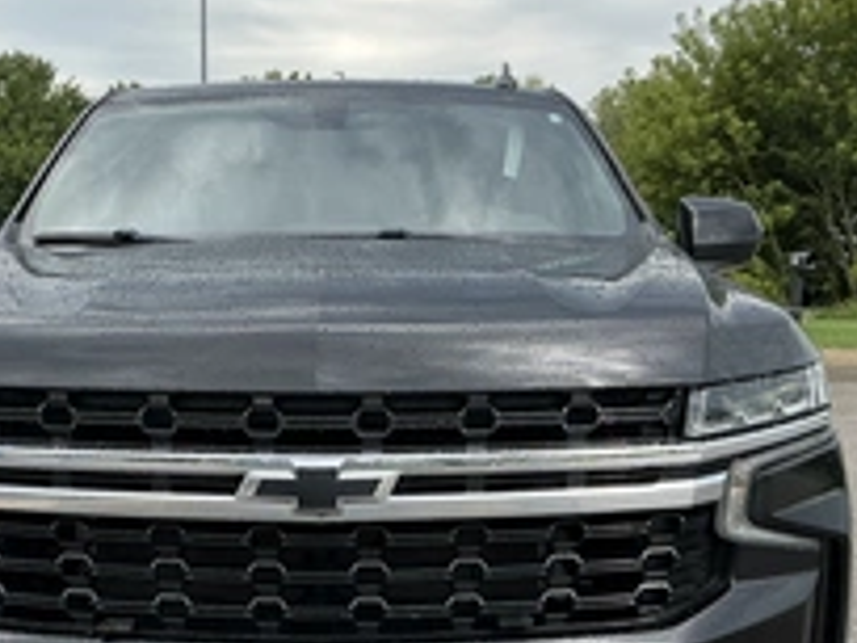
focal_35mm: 55
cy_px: 441
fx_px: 1362
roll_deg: +0.8
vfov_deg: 26.4
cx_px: 328
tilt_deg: -4.6
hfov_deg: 34.8
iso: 25
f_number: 1.8
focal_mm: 3
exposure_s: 1/425
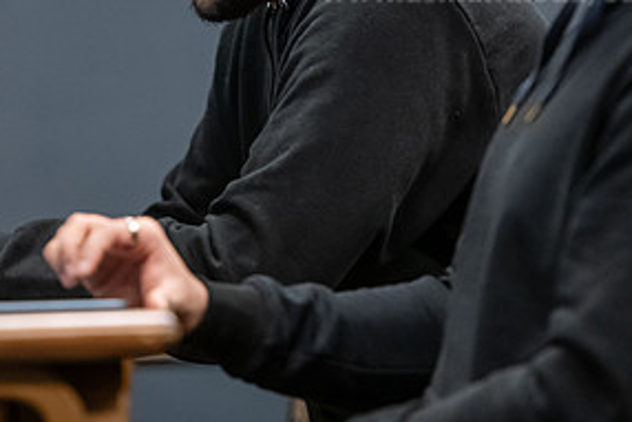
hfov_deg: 6.3
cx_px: 221
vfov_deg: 4.2
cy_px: 39
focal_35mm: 325
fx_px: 5708
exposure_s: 1/200
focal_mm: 160
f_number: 2.8
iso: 3200
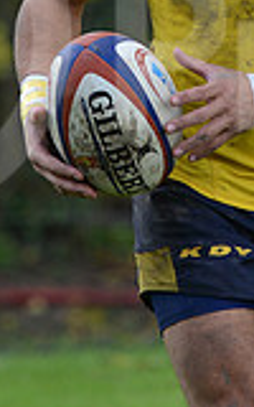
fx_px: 9392
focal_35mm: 848
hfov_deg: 1.5
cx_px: 320
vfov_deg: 2.5
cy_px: 42
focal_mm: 230
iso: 500
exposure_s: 1/500
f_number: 4
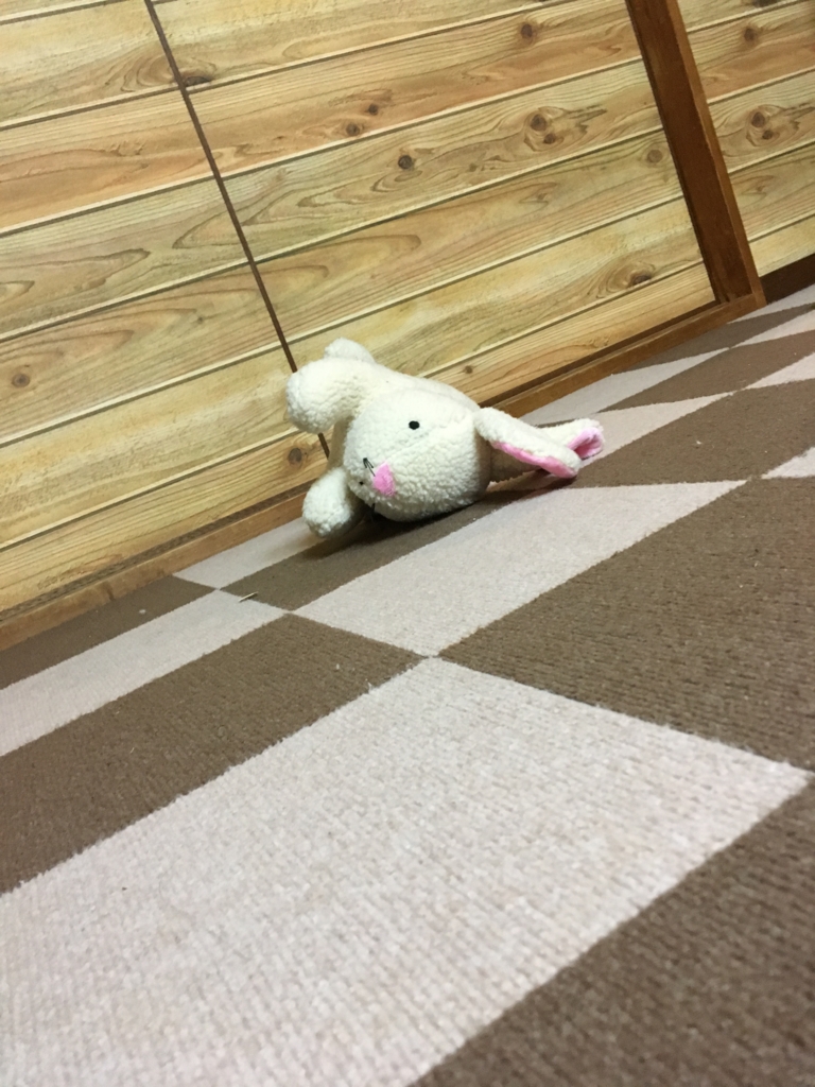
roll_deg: +24.3
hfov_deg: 48.2
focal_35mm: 29
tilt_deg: -11.9
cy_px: 544
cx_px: 408
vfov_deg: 61.7
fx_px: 910
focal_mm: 4.15
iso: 200
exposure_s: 1/20
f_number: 2.2
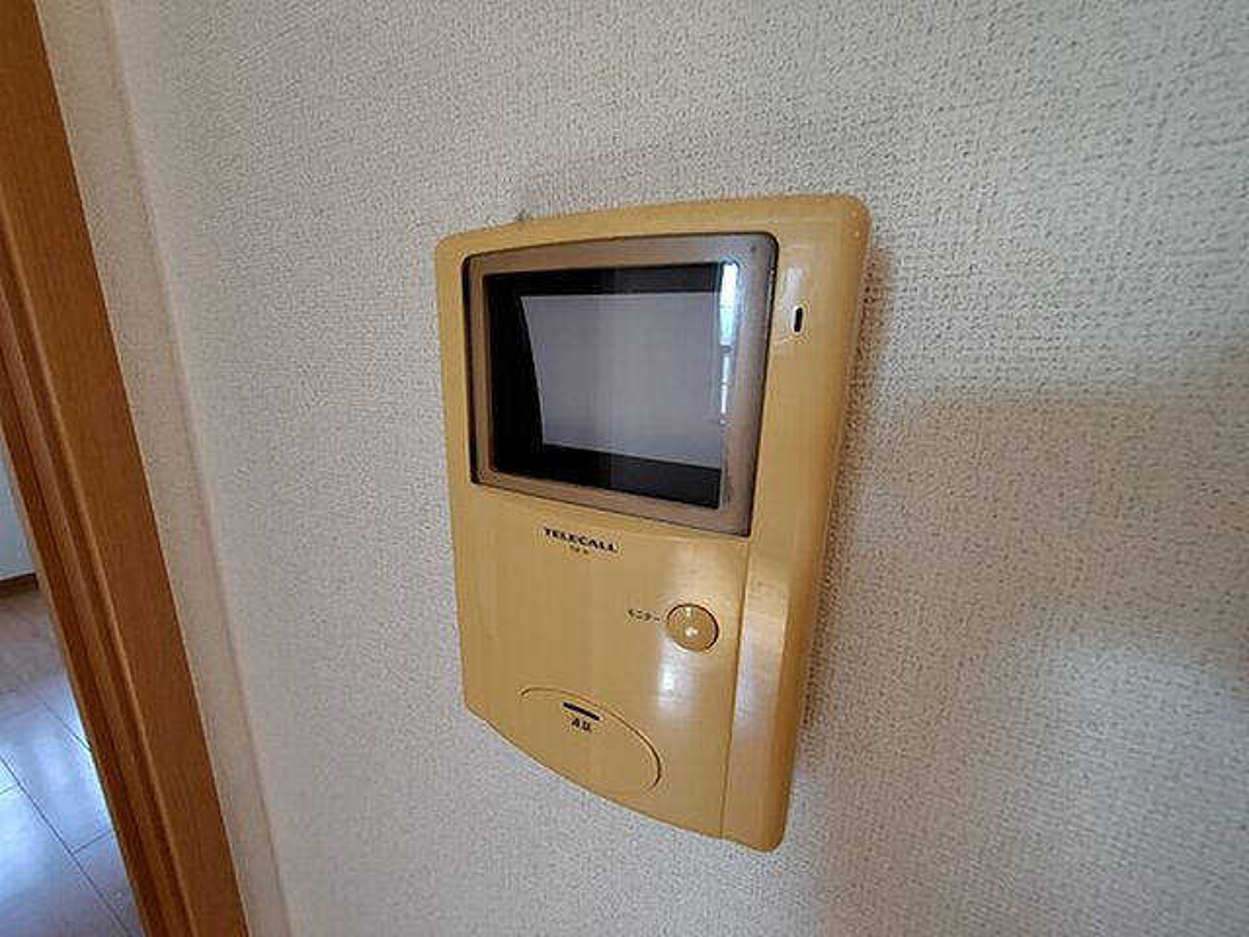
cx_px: 624
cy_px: 468
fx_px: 469
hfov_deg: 106.2
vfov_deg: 89.9
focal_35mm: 13
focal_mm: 2.16
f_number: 2.2
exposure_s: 1/120
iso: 535
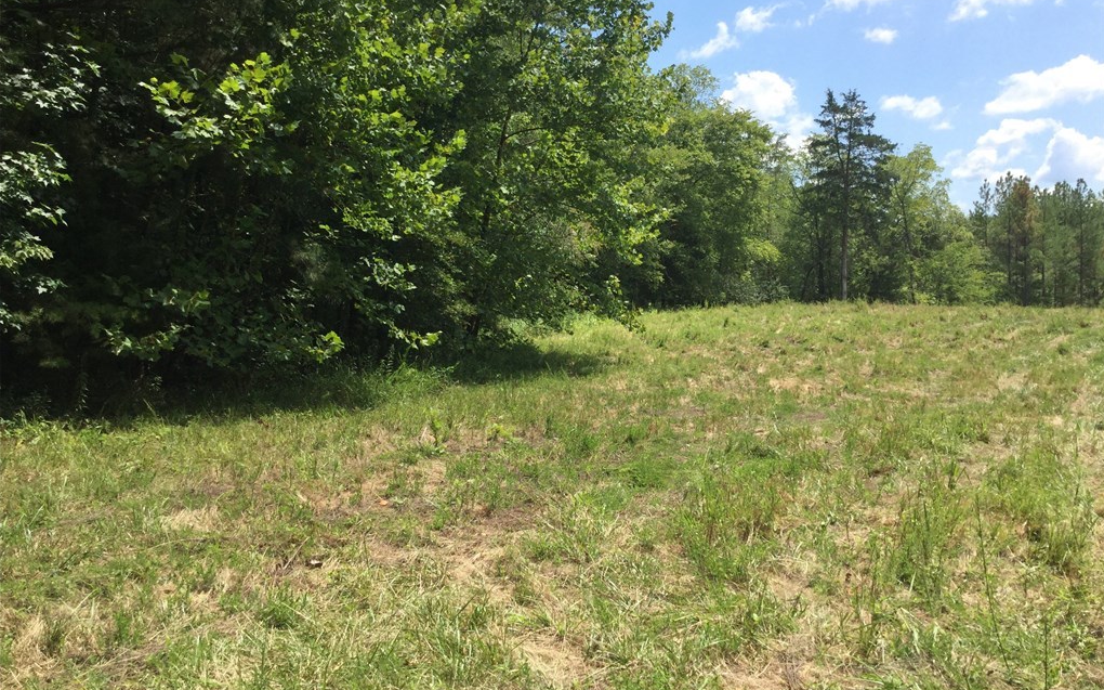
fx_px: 993
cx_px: 553
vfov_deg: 38.3
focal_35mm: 33
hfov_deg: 58.2
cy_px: 320
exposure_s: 1/981
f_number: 2.4
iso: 25
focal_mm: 3.3
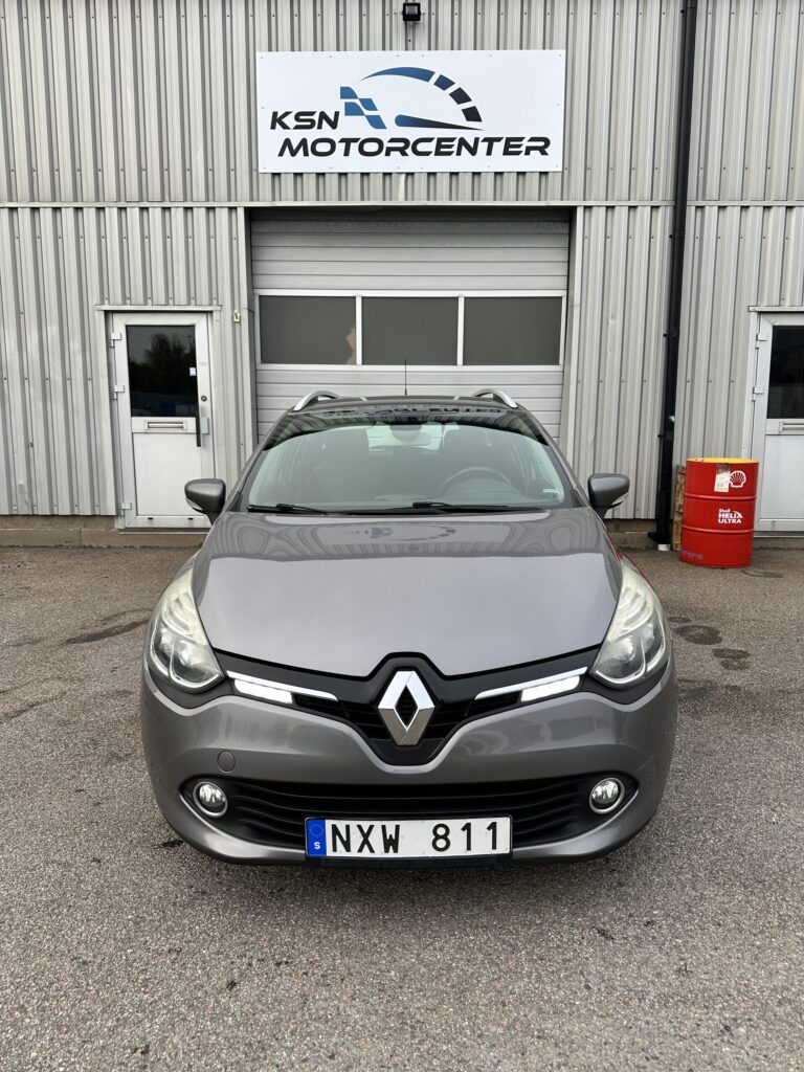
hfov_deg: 56.8
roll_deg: -1.2
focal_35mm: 24
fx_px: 743
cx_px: 402
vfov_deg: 71.6
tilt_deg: -8.9
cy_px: 536
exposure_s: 1/126
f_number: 1.78
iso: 64
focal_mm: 6.86
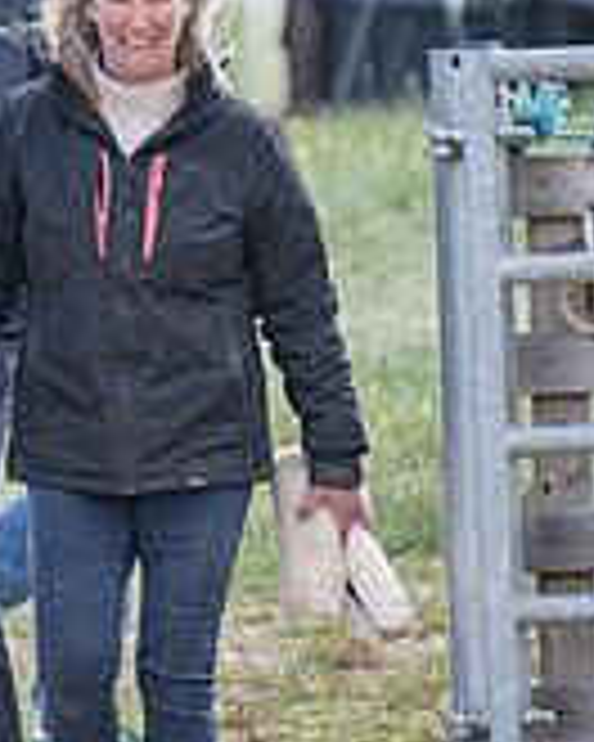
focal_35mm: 1689
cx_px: -376
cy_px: 158
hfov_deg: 0.9
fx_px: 37116
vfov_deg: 1.1
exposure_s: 1/3200
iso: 800
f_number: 4
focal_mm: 260
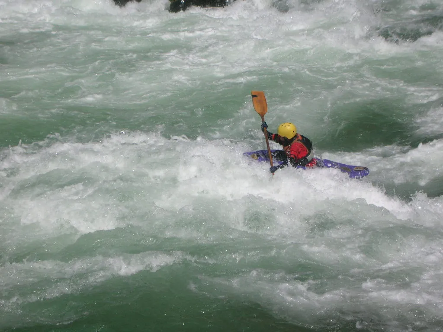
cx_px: 222
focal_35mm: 105
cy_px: 166
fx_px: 1344
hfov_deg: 18.7
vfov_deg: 14.1
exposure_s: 1/864
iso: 50
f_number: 4.9
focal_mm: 17.4
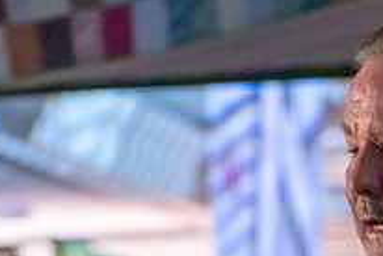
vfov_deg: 2.4
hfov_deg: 3.6
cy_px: 353
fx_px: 6062
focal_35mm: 569
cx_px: 437
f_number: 4.8
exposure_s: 1/125
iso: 6400
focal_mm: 135
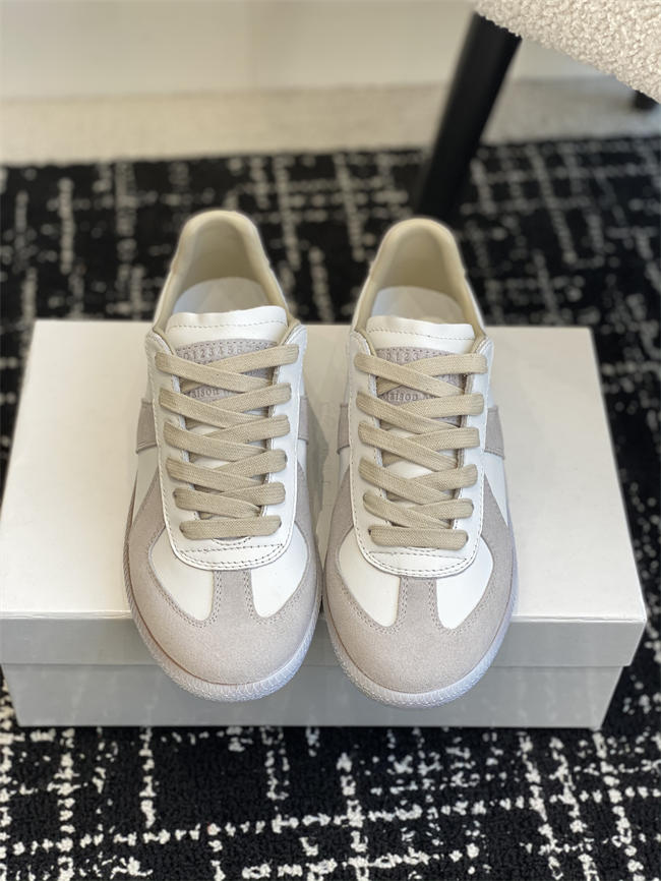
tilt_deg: -47.8
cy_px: 440
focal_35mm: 52
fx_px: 1323
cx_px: 330
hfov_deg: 28.0
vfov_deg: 36.8
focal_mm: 6
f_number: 2
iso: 40
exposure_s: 1/122
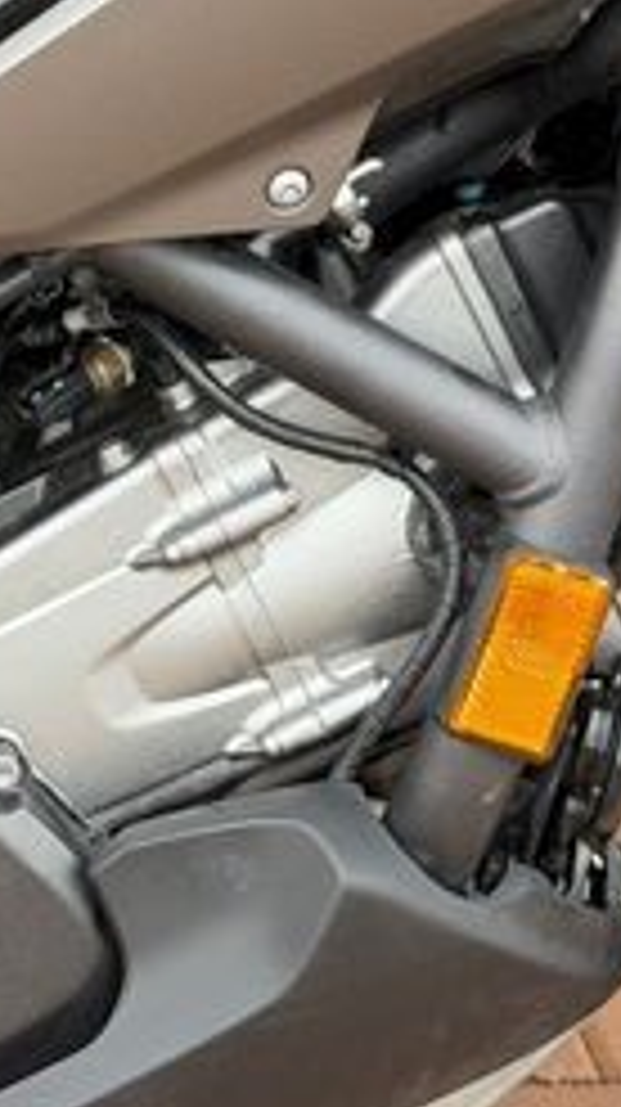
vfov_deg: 15.7
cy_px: 279
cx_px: -328
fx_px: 3989
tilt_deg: -24.6
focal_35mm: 136
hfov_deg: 8.7
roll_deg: +1.0
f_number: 1.78
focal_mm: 6.76
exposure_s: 1/463
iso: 100
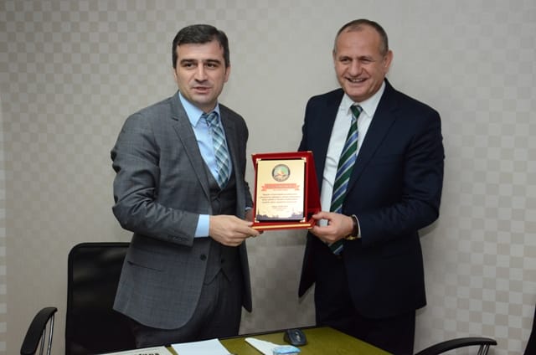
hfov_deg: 33.5
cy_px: 178
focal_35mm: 60
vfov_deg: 22.5
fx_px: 892
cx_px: 268
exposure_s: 1/80
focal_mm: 40
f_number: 4.5
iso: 2000
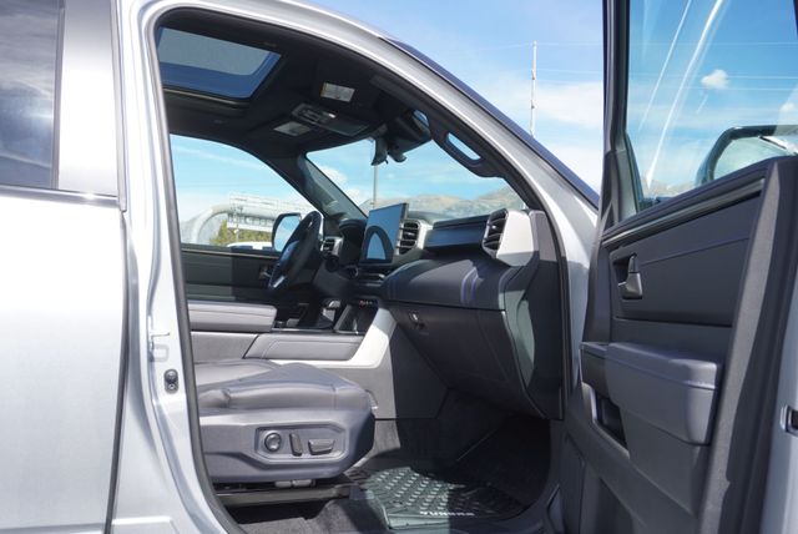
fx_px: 699
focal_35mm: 32
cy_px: 267
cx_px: 399
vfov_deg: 41.8
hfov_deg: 59.4
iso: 100
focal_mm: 21
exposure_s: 1/160
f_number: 6.3
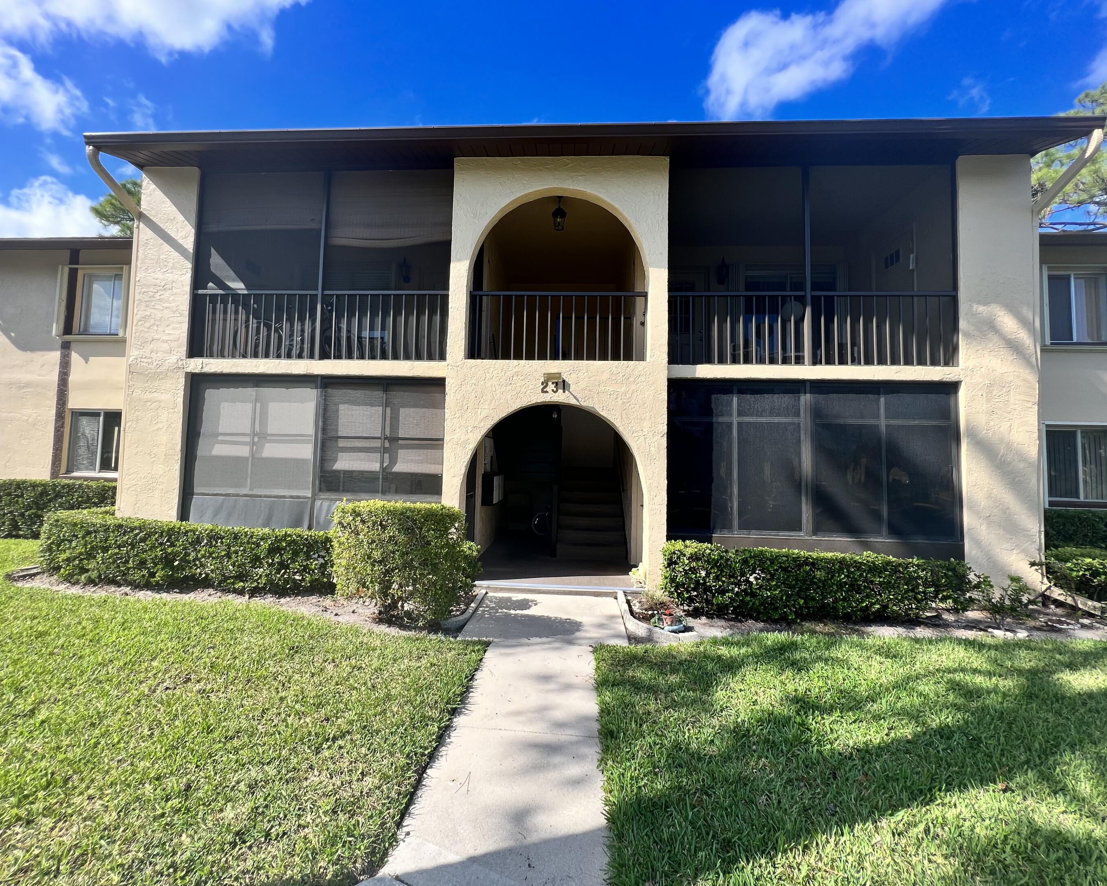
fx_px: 459
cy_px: 431
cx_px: 536
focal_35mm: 14
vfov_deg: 88.0
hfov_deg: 100.7
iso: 32
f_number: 1.8
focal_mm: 1.57
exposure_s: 1/763
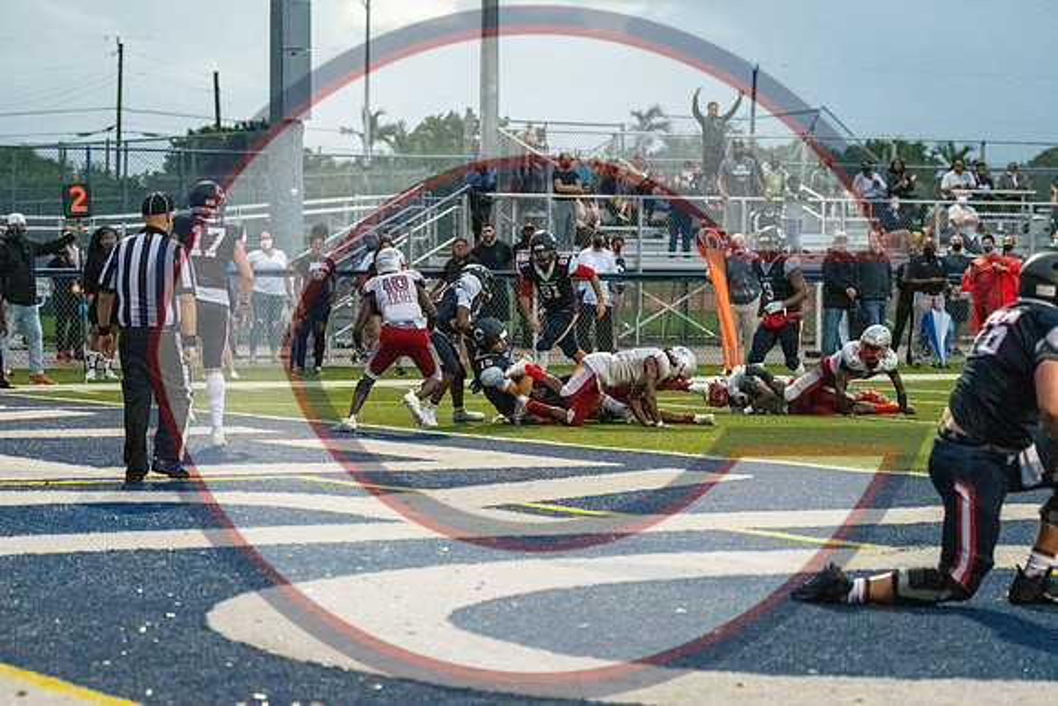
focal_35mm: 128
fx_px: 3748
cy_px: 353
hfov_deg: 16.1
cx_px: 529
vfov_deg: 10.8
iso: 14400
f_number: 2.8
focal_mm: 85
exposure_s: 1/2500
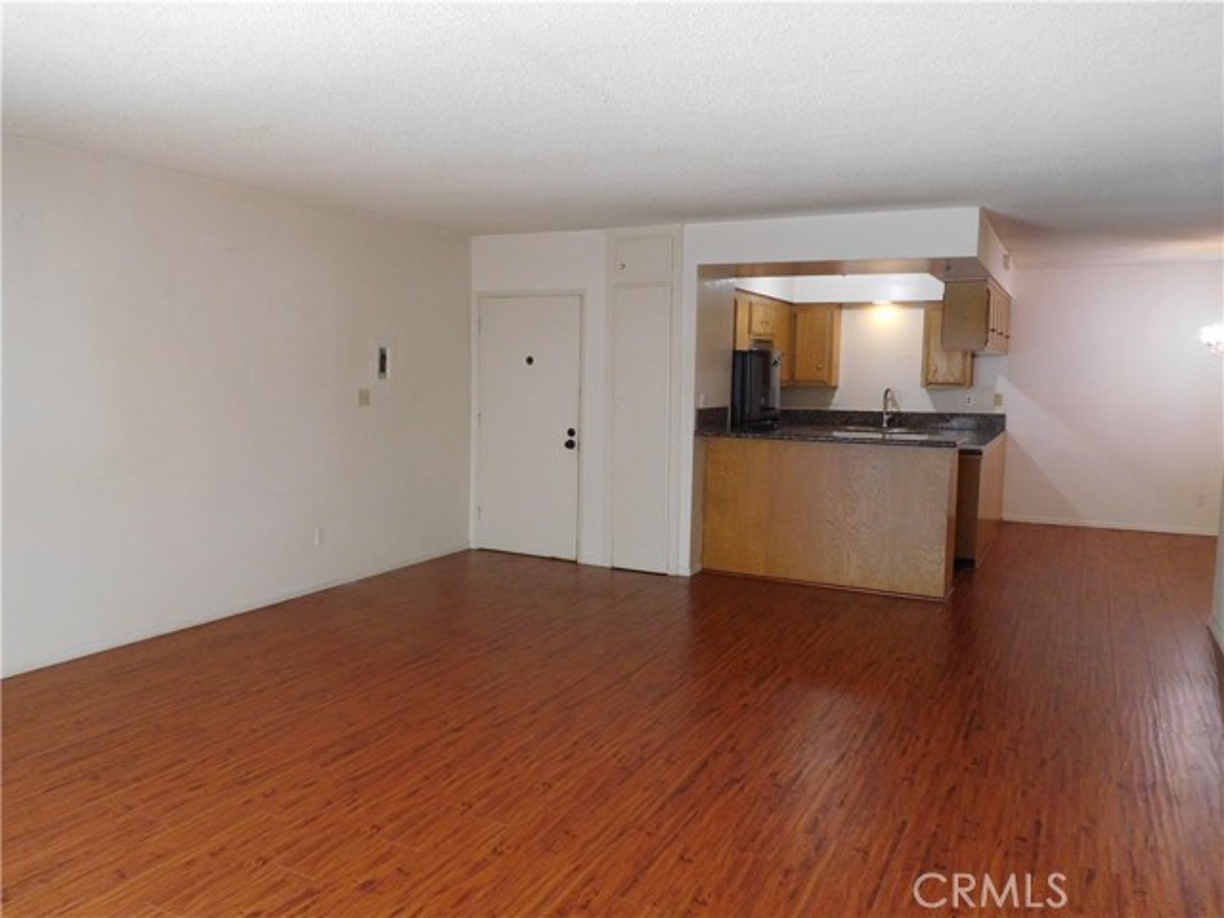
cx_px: 612
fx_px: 884
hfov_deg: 69.4
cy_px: 459
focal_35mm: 25
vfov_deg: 54.9
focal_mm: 4.5
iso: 400
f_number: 3.4
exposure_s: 1/30
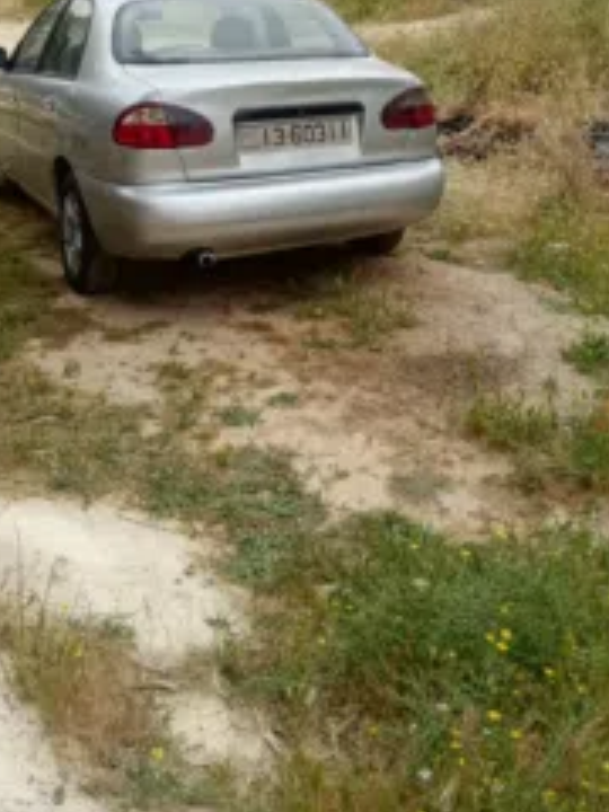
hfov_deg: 32.2
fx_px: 1056
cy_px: 142
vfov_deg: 40.1
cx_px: 318
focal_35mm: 45
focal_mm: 4.19
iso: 101
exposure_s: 1/510
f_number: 1.6
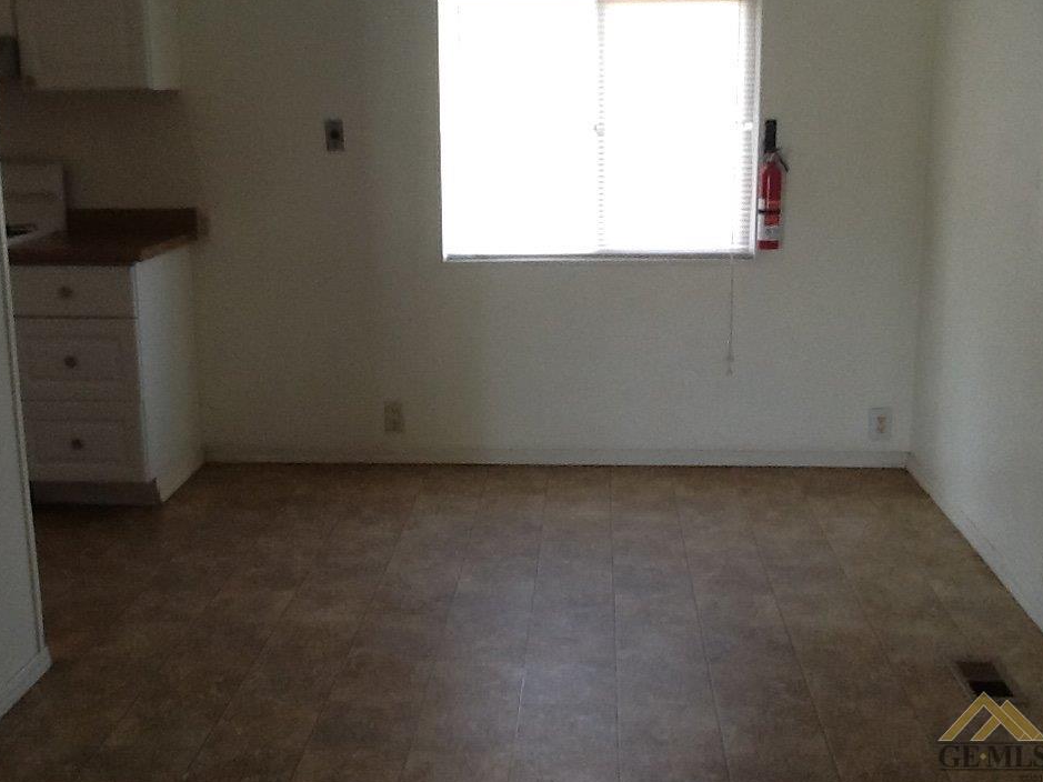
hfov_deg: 42.1
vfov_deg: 32.2
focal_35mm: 45
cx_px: 525
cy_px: 388
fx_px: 1356
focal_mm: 2.03
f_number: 2.4
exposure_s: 1/30
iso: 64
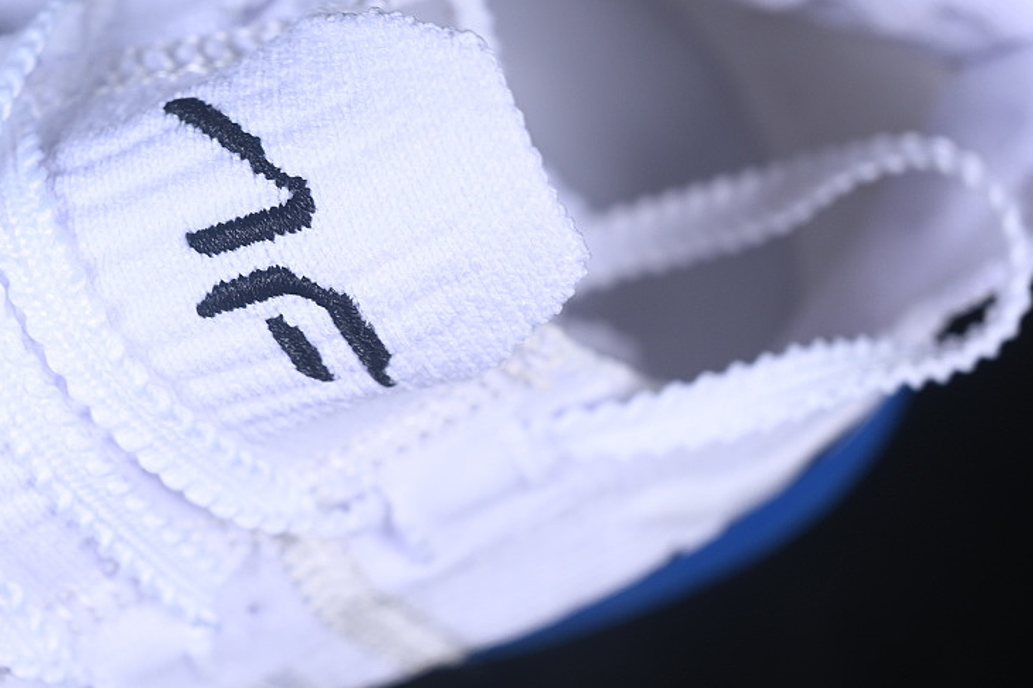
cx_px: 270
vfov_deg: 12.3
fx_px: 3183
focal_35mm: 111
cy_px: 304
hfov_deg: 18.3
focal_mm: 50
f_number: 7.1
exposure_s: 1/80
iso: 160
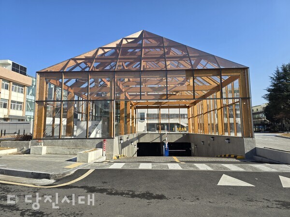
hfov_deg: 73.9
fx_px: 193
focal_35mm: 23
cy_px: 108
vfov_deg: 58.9
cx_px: 145
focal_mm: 6.3
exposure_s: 1/657
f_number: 1.7
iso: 12
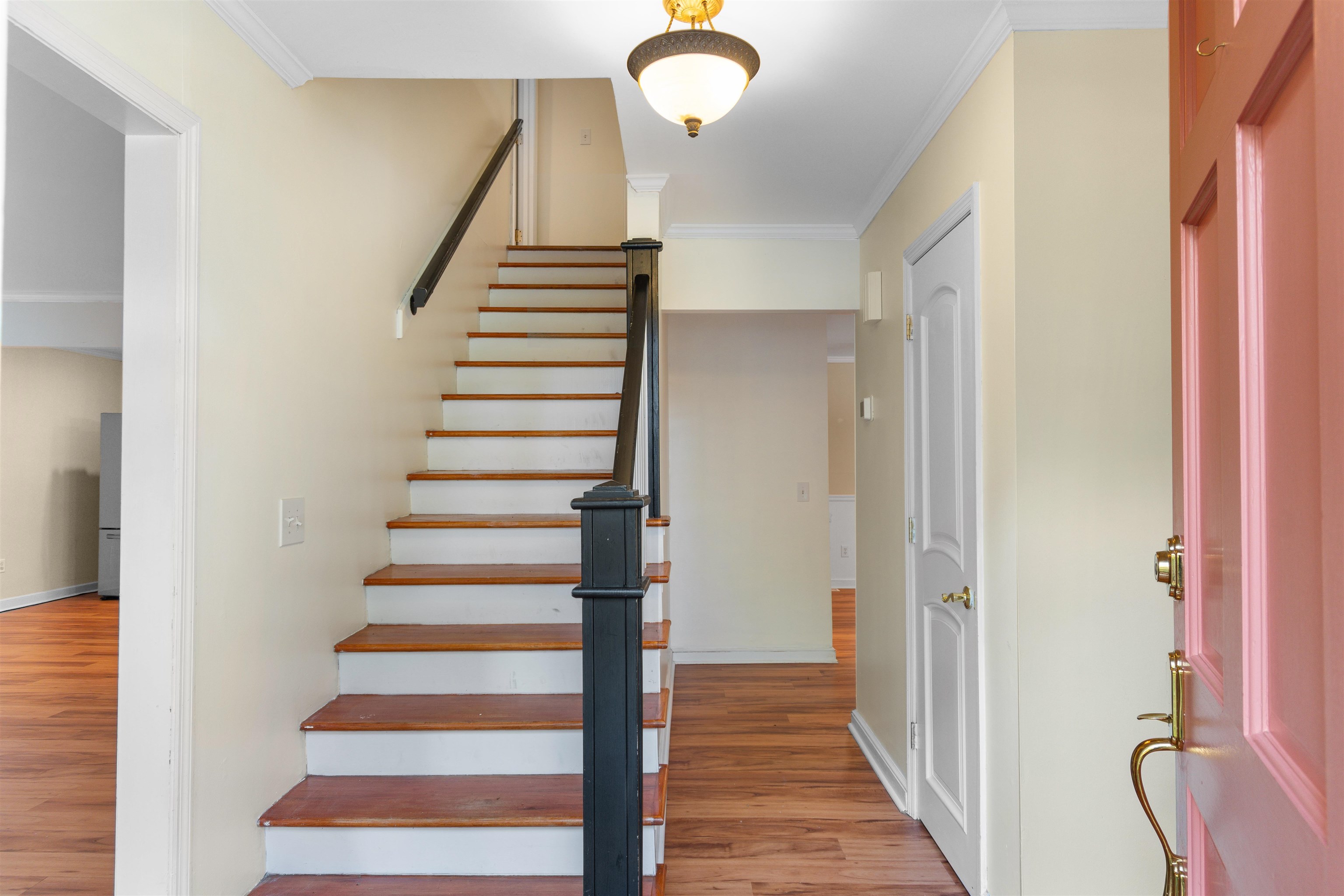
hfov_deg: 81.2
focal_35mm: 21
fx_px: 784
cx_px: 672
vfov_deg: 59.5
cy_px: 448
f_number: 5
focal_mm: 14
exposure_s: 1/8
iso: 100
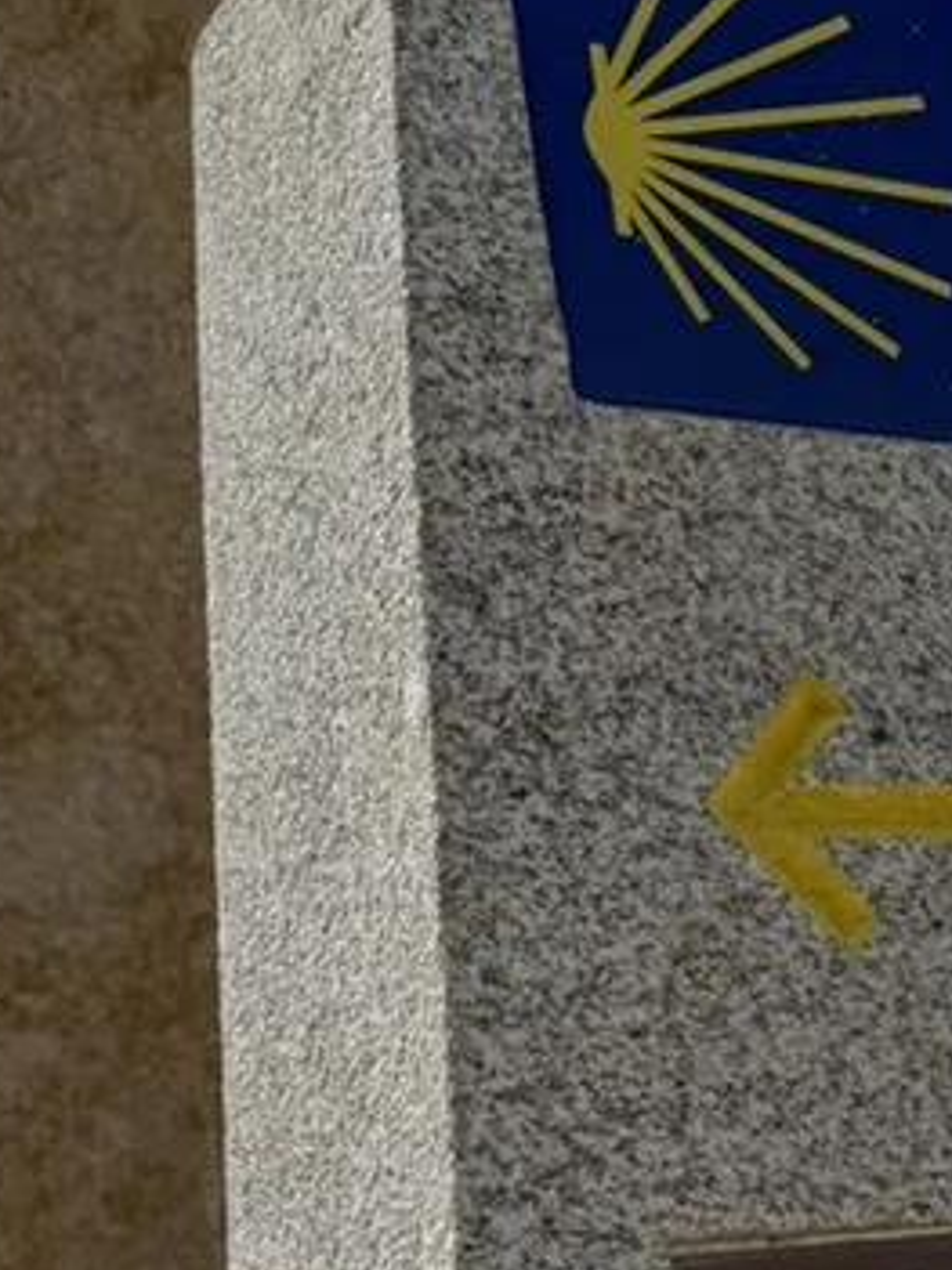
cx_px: 930
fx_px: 2568
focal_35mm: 70
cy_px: 1143
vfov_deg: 26.8
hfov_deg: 20.4
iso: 80
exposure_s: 1/7353
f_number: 1.78
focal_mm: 6.76
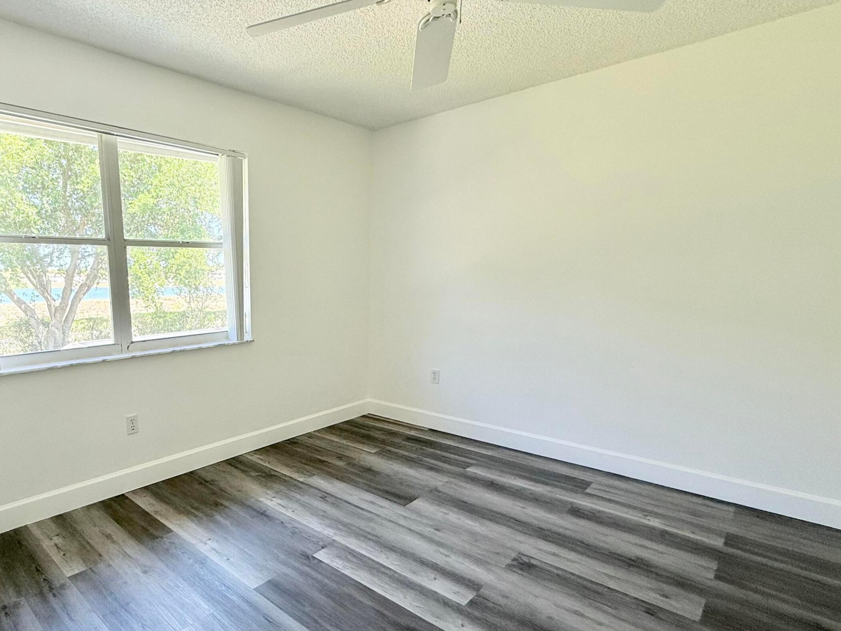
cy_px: 358
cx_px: 261
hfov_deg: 78.3
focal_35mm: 20
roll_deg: +0.8
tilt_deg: -8.8
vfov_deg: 65.7
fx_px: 486
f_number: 2.2
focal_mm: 2.22
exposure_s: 1/174
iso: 50
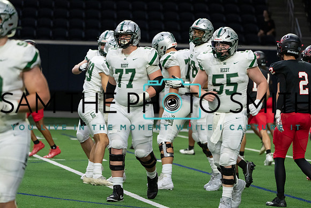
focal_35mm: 244
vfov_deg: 5.6
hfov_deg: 8.4
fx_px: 2108
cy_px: 104
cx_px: 156
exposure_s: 1/400
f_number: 5.6
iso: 5000
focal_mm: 244
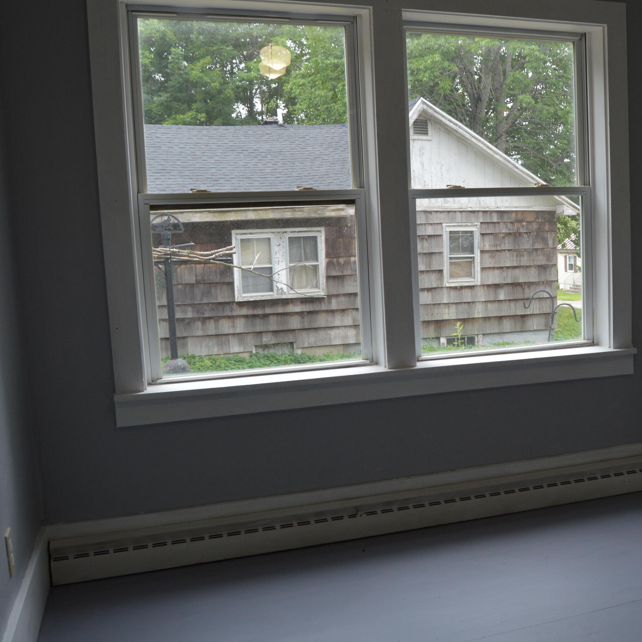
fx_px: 797
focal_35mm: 38
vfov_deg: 43.9
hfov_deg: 42.5
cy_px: 311
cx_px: 483
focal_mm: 18
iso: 400
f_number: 5.6
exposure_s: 1/125
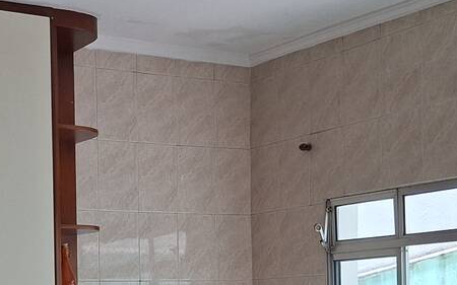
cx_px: 73
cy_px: 315
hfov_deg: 25.9
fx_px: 971
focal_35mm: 78
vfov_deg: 16.2
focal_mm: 5.54
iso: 125
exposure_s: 1/100
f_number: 1.8
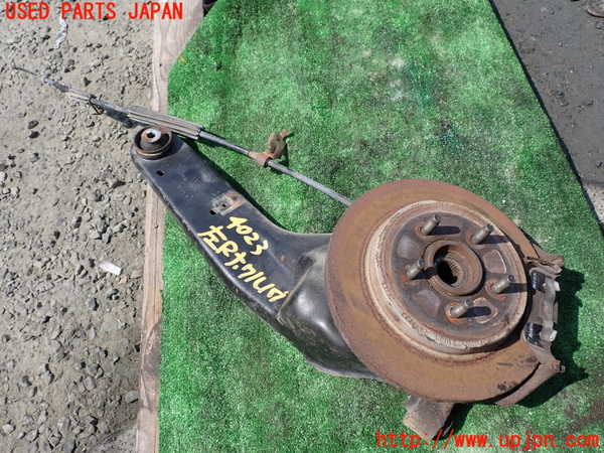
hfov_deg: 60.0
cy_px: 226
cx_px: 302
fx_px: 523
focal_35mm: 30
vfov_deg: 46.8
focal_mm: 5.4
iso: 100
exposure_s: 1/800
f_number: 3.2
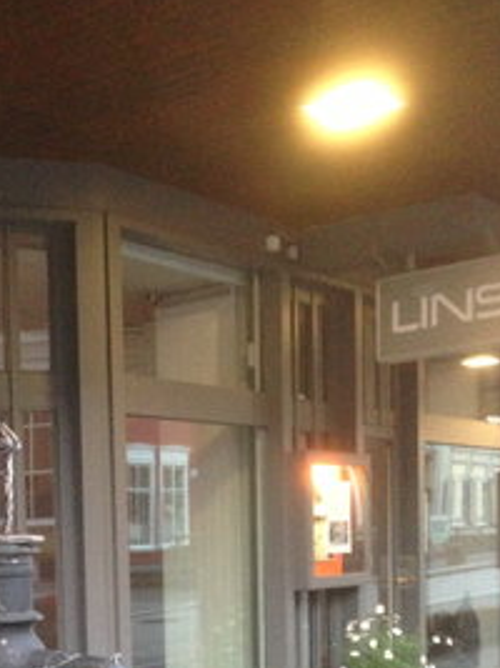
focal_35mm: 66
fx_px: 1272
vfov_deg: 28.0
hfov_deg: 21.5
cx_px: 10
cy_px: 632
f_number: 2.4
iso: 320
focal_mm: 4.13
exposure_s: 1/20
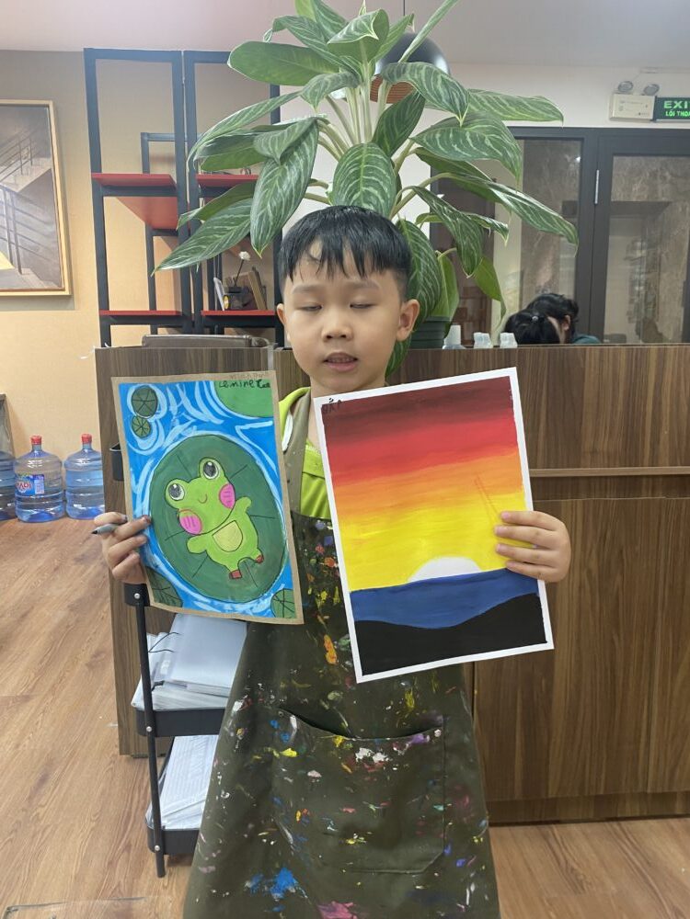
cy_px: 460
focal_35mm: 26
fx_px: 691
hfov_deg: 53.1
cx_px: 345
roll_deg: -0.5
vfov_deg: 67.3
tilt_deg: -9.3
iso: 125
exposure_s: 1/70
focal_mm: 4.25
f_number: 1.8
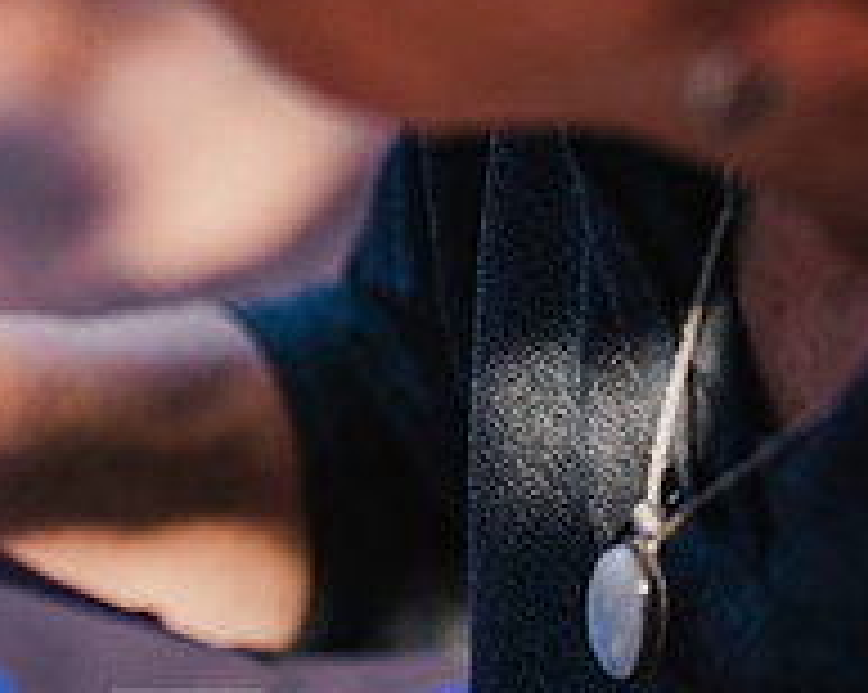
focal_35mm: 141
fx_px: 3619
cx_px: -378
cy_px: 304
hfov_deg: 13.0
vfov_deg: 10.9
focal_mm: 50
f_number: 2.2
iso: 100
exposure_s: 1/800
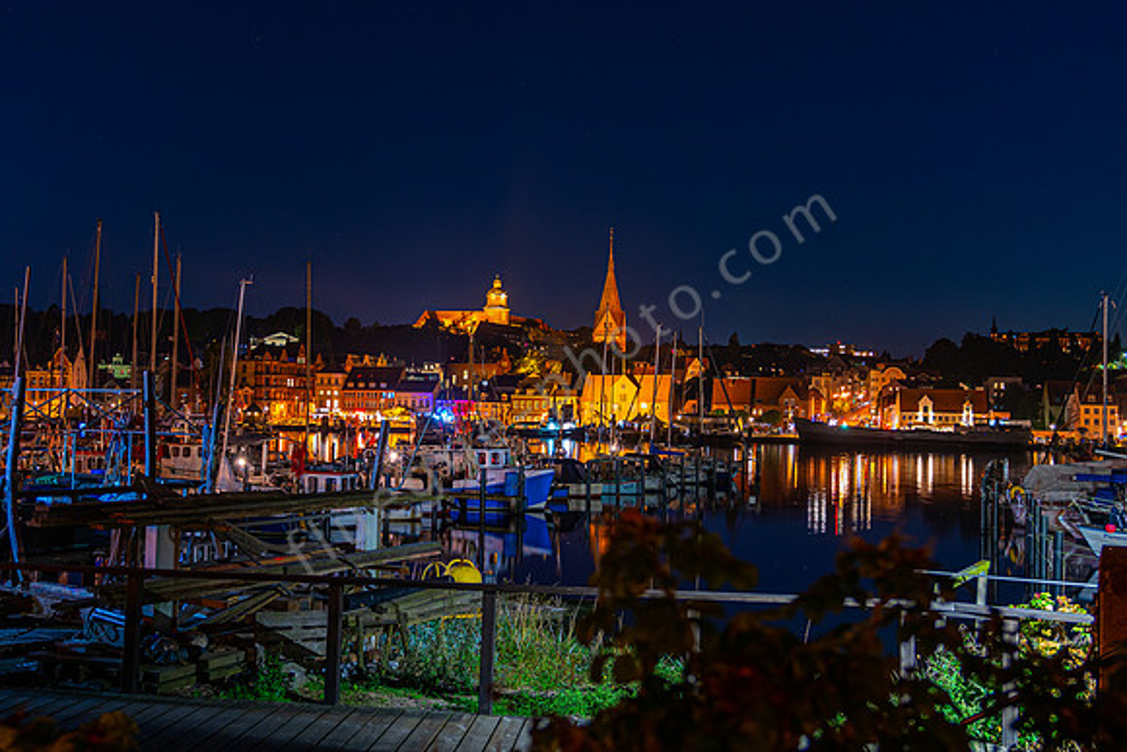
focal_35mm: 34
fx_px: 1065
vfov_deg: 38.9
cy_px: 376
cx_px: 564
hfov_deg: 55.8
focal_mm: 23
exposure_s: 3.2
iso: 250
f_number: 2.8
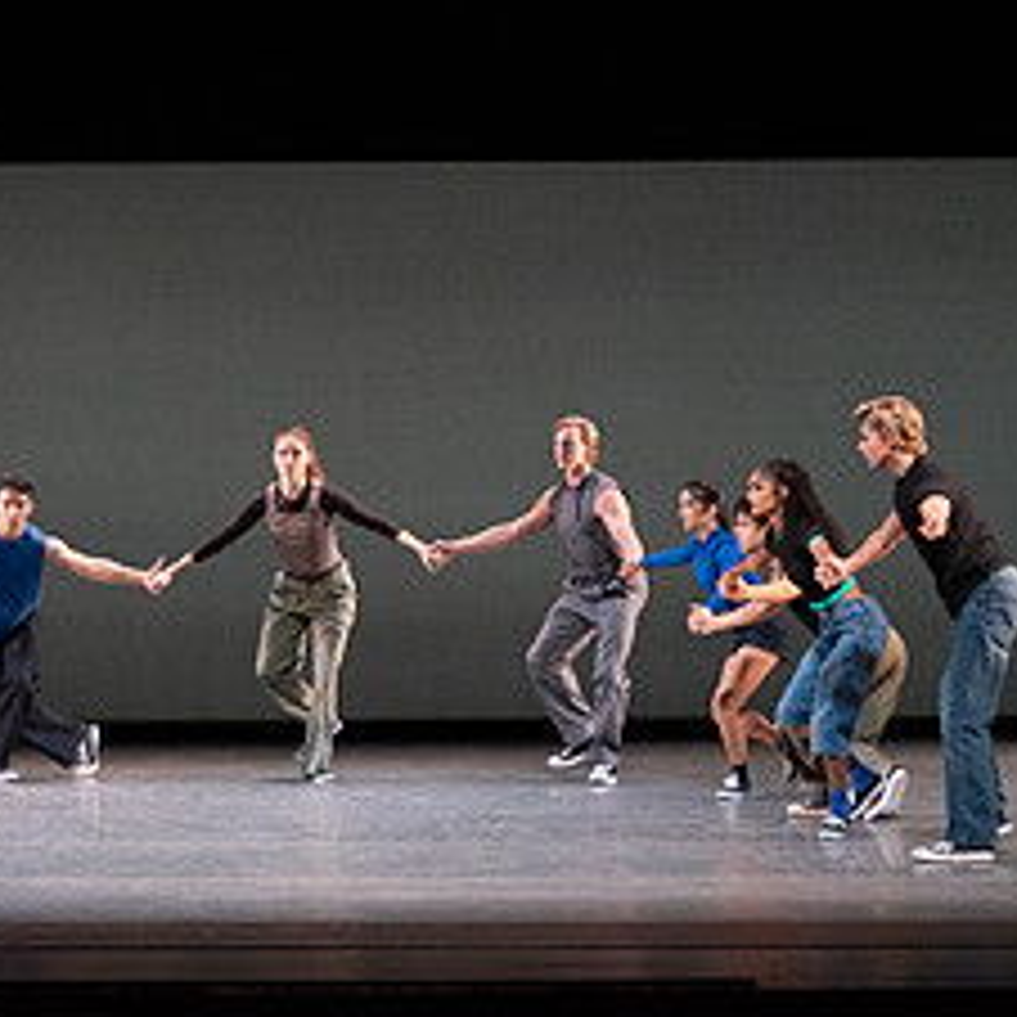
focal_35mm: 183
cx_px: -22
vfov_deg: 9.5
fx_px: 6083
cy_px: 308
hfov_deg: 9.5
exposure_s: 1/400
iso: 8000
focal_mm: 84
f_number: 5
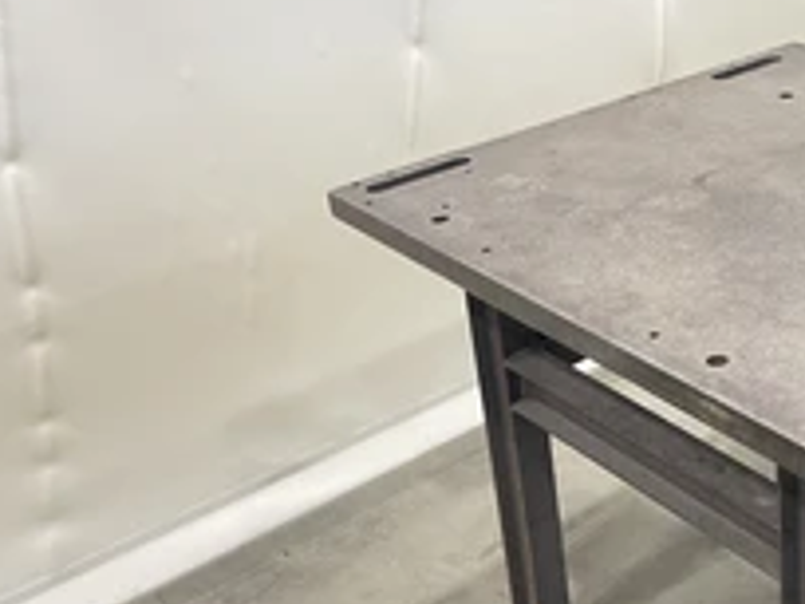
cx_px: 746
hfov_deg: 36.2
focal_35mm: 49
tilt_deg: -29.6
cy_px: 340
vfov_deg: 29.6
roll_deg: +1.0
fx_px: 1140
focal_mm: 5.1
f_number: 1.6
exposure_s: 1/60
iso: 500
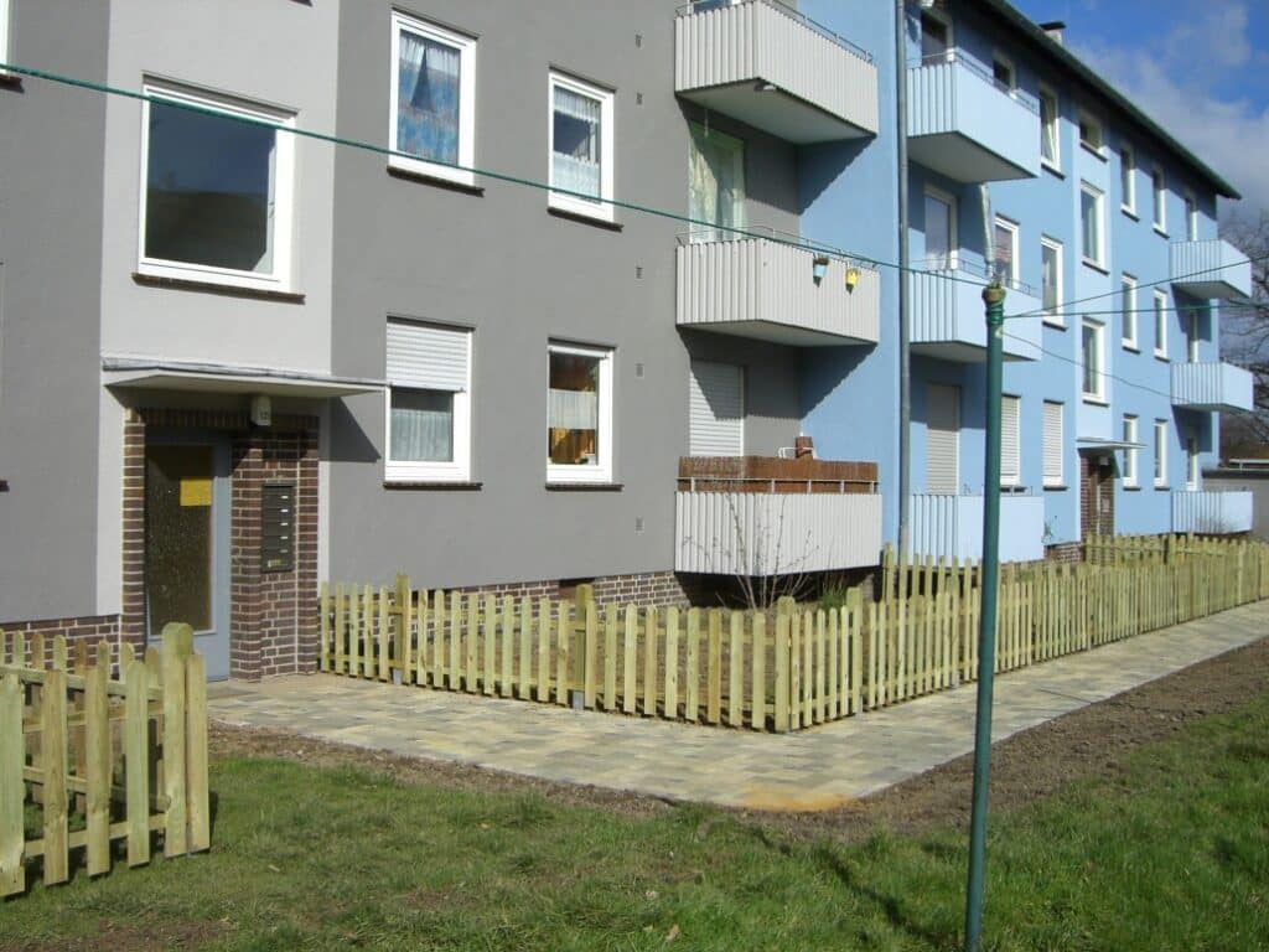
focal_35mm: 38
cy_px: 476
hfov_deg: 49.0
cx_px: 634
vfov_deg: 37.7
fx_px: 1393
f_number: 4.3
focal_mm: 6.2
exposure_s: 1/1000
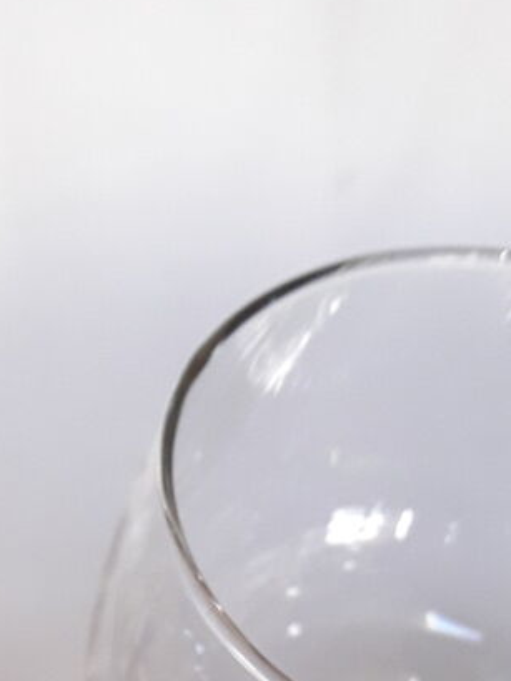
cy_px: 850
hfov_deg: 19.9
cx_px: 72
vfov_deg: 23.9
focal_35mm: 73
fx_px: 1436
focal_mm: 3.7
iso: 200
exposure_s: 1/25
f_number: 1.9
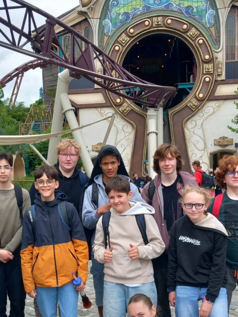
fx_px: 394
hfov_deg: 33.3
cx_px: 80
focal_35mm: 43
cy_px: 205
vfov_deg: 43.4
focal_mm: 4
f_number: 1.8
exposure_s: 1/247
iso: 20
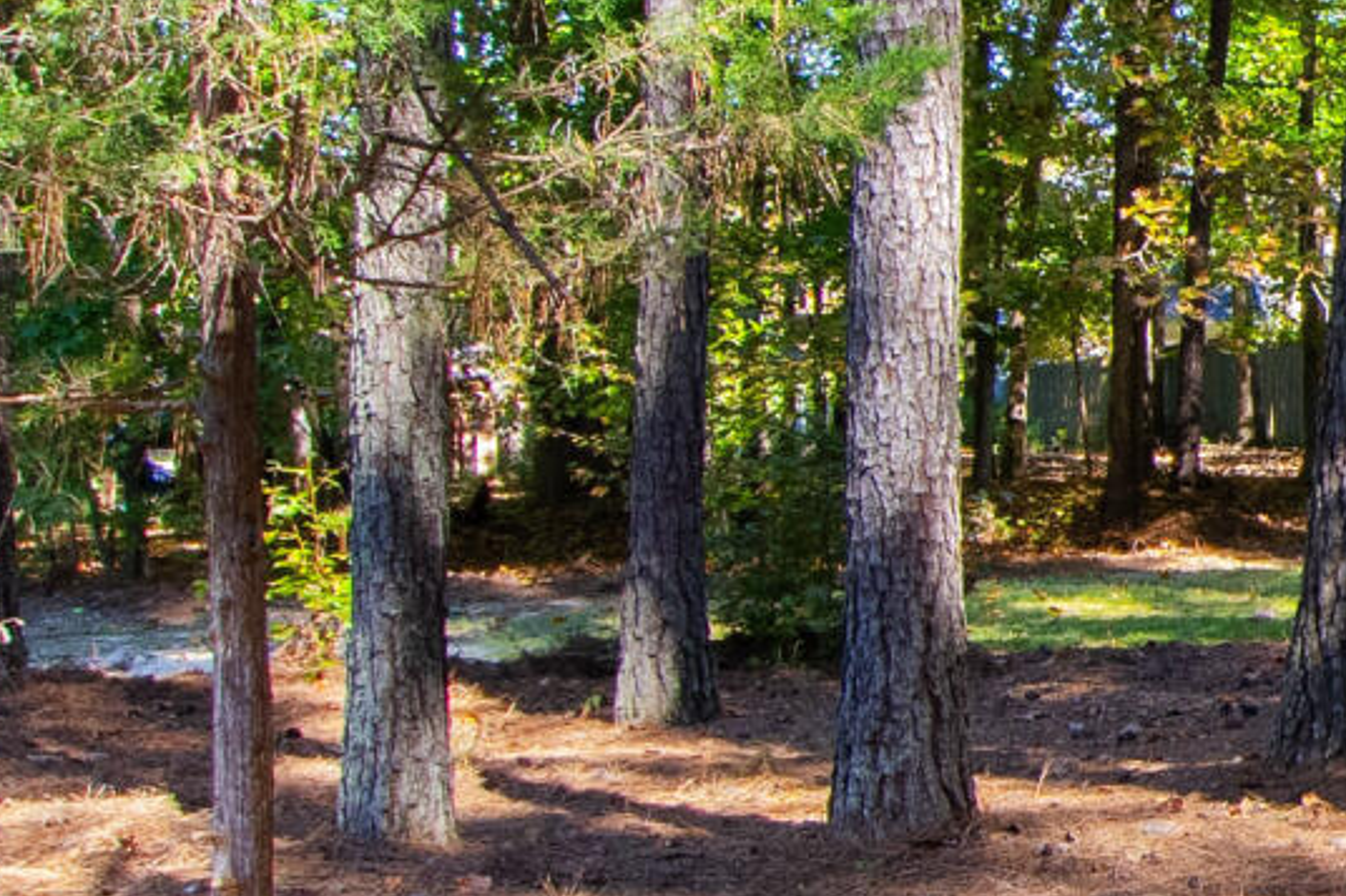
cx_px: 2222
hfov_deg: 19.7
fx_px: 3140
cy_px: 397
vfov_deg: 16.2
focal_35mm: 84
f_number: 8
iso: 400
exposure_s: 1/40
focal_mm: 10
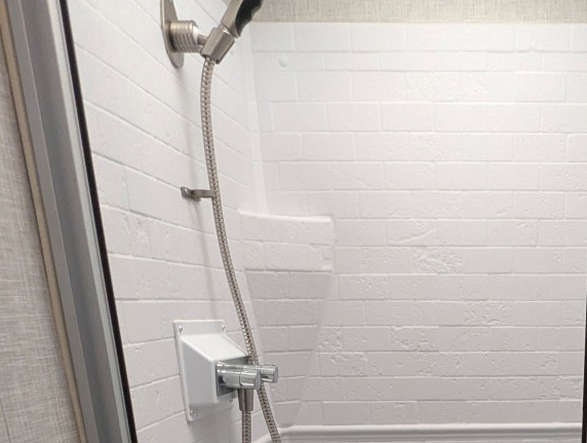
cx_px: 491
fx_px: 662
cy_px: 518
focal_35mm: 39
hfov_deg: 44.8
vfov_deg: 31.5
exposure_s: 1/319
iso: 149
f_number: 2.2
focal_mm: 2.35
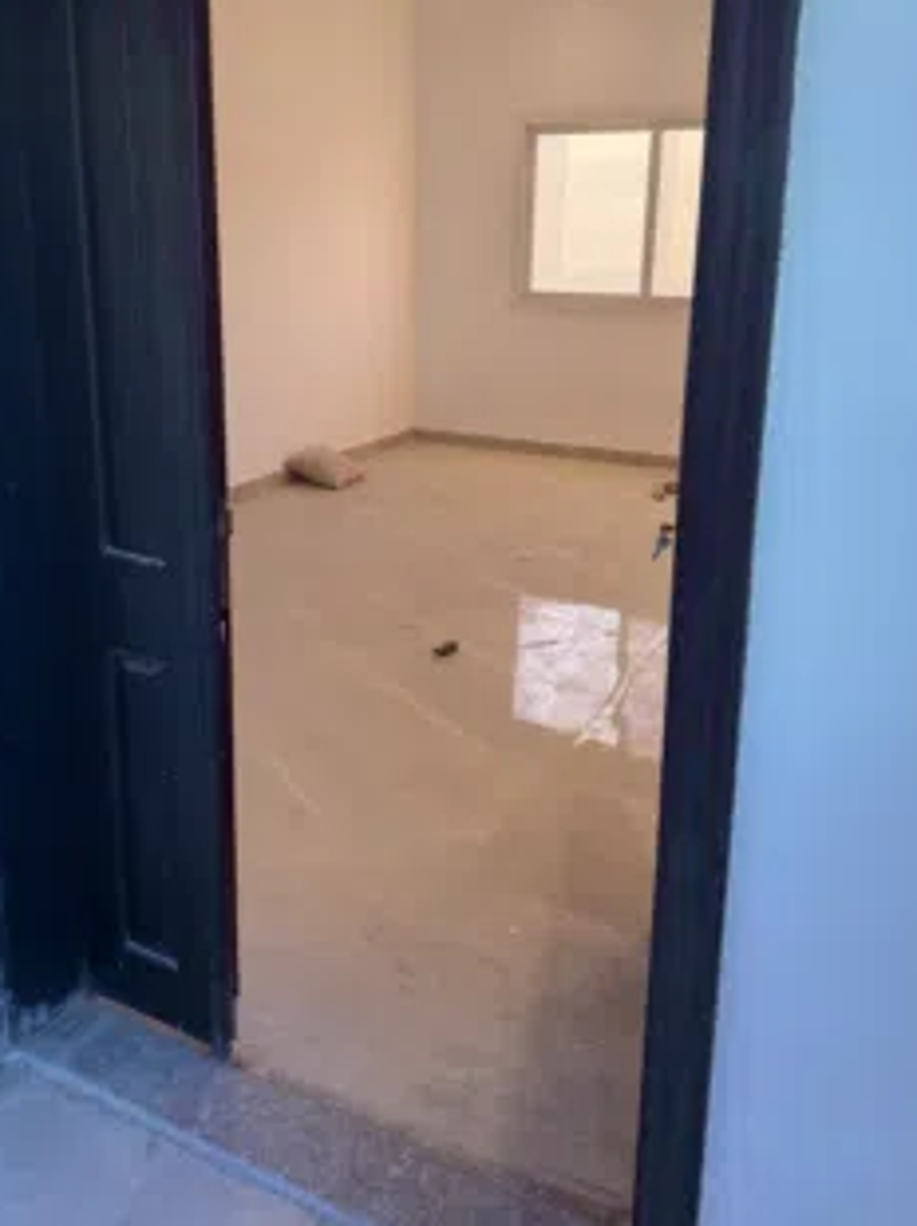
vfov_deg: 58.0
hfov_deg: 45.3
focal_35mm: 31
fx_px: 1096
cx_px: 423
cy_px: 498
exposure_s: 1/172
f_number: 1.78
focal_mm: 6.76
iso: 160
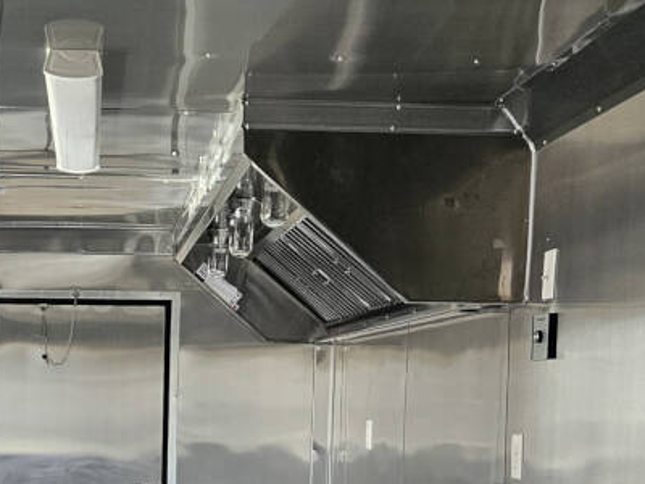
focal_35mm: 69
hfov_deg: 27.3
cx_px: 82
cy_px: 440
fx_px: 1286
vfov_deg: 20.8
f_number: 1.8
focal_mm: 5.4
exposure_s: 1/207
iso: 160
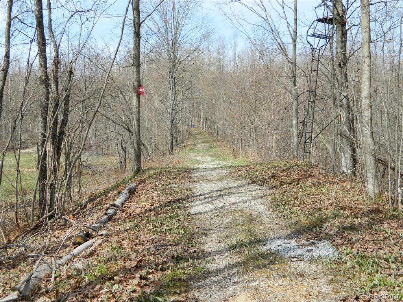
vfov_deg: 35.1
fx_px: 477
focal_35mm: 41
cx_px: 202
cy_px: 151
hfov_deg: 45.8
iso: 80
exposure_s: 1/500
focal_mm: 7.3
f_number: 3.5
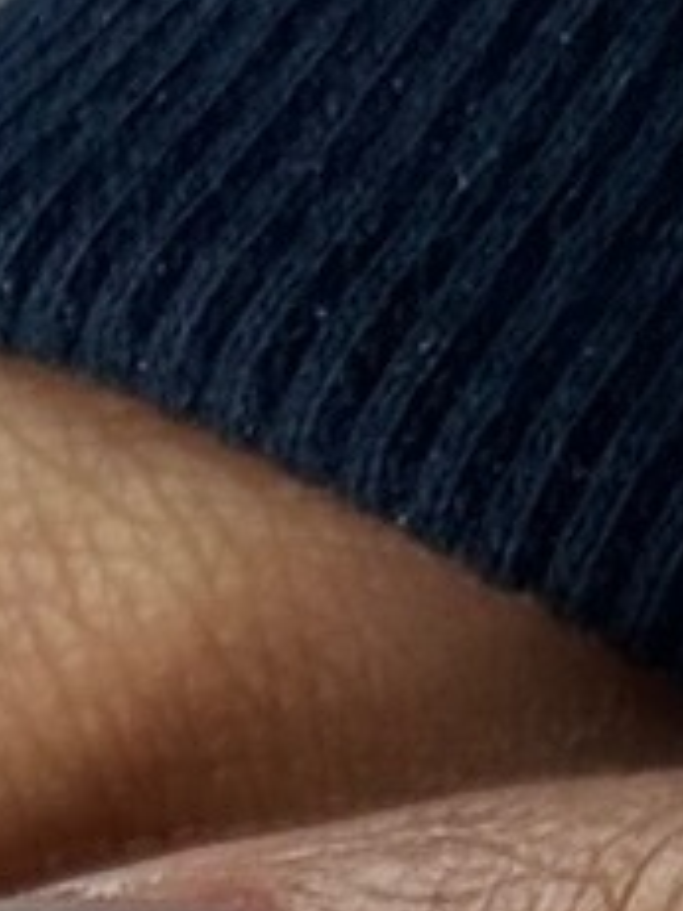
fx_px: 9374
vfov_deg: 5.1
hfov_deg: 4.1
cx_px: -403
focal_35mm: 356
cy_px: 3167
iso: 64
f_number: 1.78
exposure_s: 1/802
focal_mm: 6.76
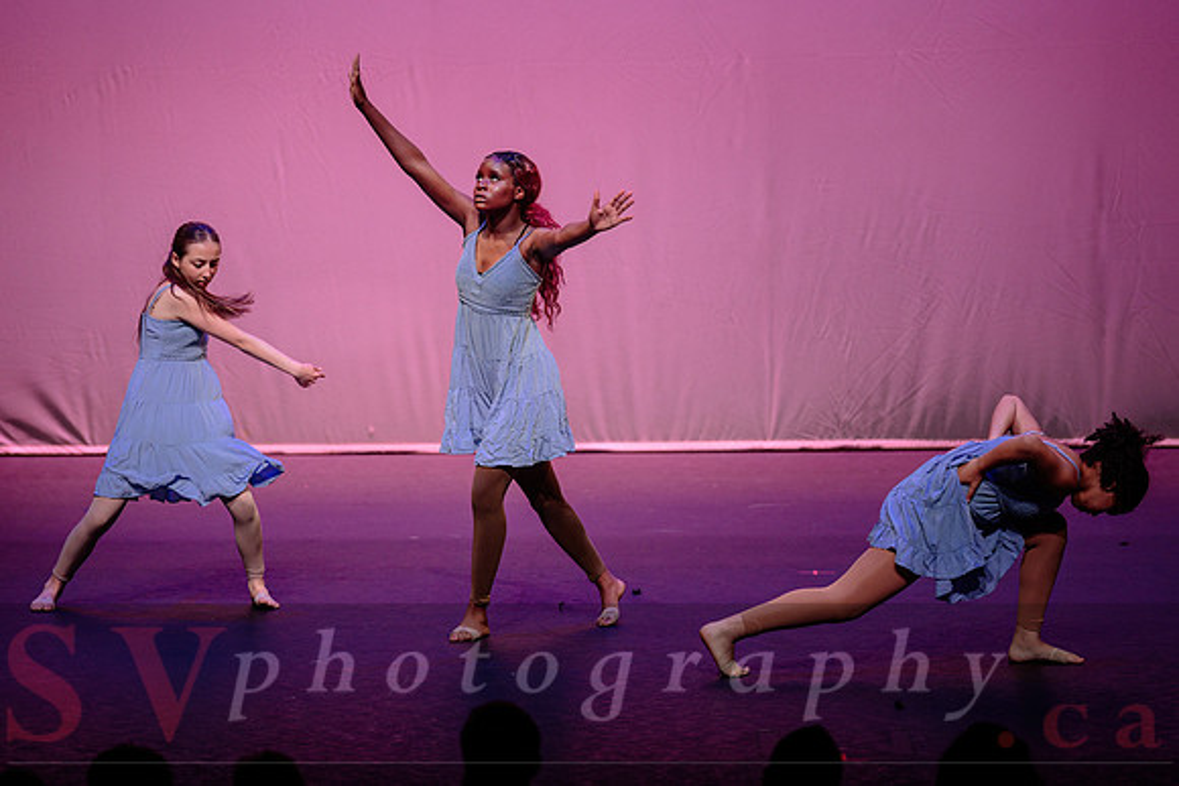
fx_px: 4891
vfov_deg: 9.2
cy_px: 373
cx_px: 589
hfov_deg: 13.7
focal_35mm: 149
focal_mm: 135
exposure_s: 1/500
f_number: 2.8
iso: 1250
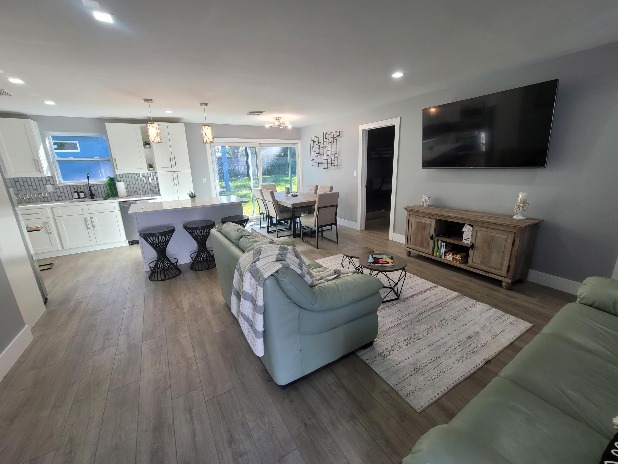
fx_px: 232
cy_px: 232
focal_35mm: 13
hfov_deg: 106.2
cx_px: 309
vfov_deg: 89.9
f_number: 2.2
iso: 64
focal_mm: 2.2
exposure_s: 1/60
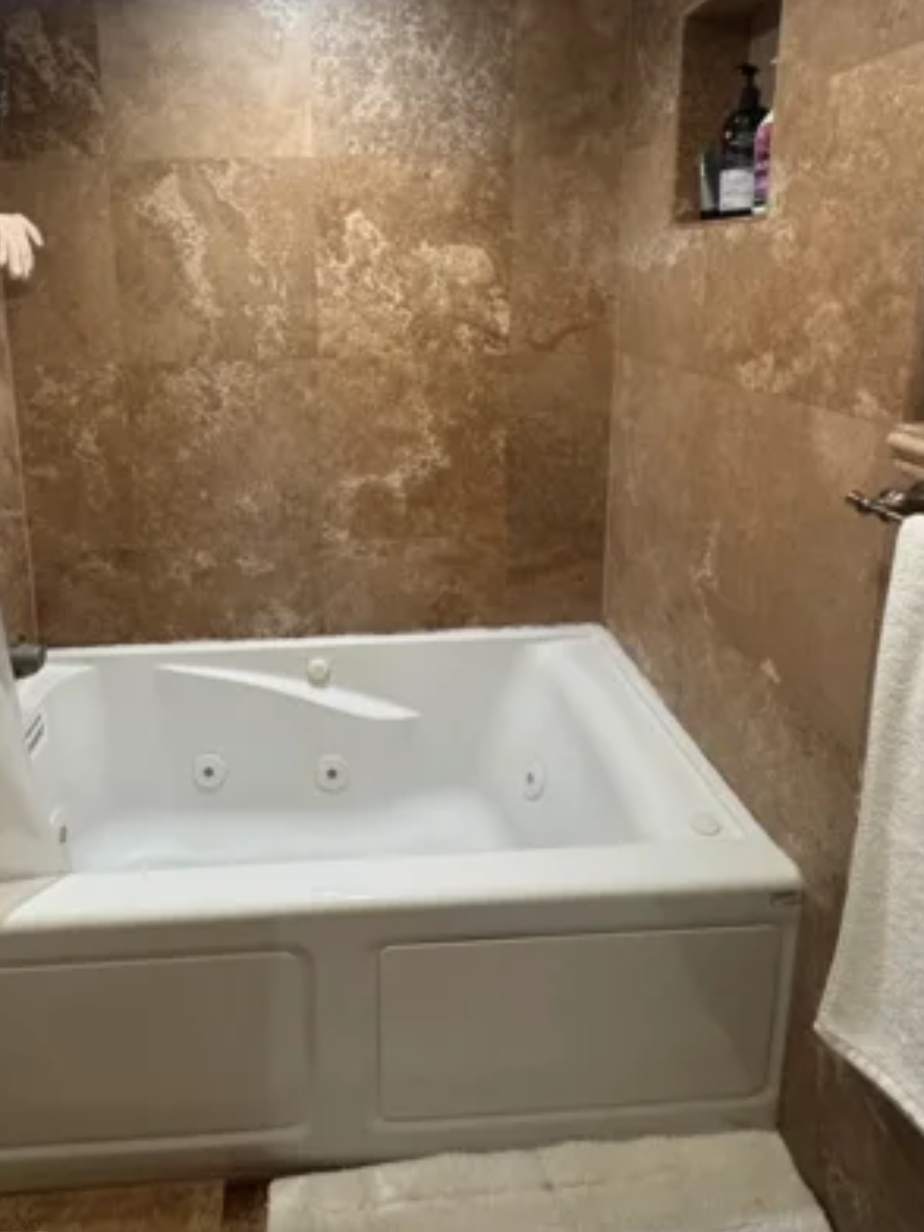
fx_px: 712
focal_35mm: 20
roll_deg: +1.3
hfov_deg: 65.1
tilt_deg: -10.2
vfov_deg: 78.6
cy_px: 393
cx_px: 355
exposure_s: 1/60
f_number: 2.2
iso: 320
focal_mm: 2.22
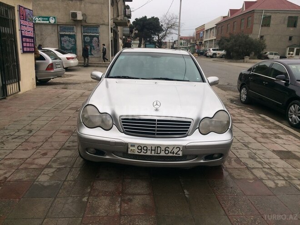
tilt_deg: -13.9
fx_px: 251
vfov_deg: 48.2
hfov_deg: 61.7
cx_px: 150
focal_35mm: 29
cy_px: 112
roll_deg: -0.4
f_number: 2.2
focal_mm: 4.15
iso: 32
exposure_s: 1/323
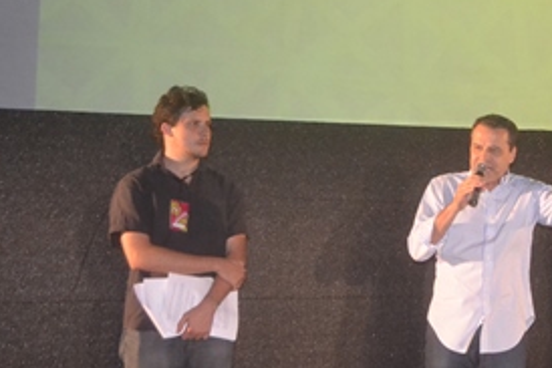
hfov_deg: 28.6
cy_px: 178
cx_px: 623
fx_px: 966
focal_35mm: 63
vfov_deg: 21.6
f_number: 3.5
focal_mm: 18
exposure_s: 1/60
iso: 3200
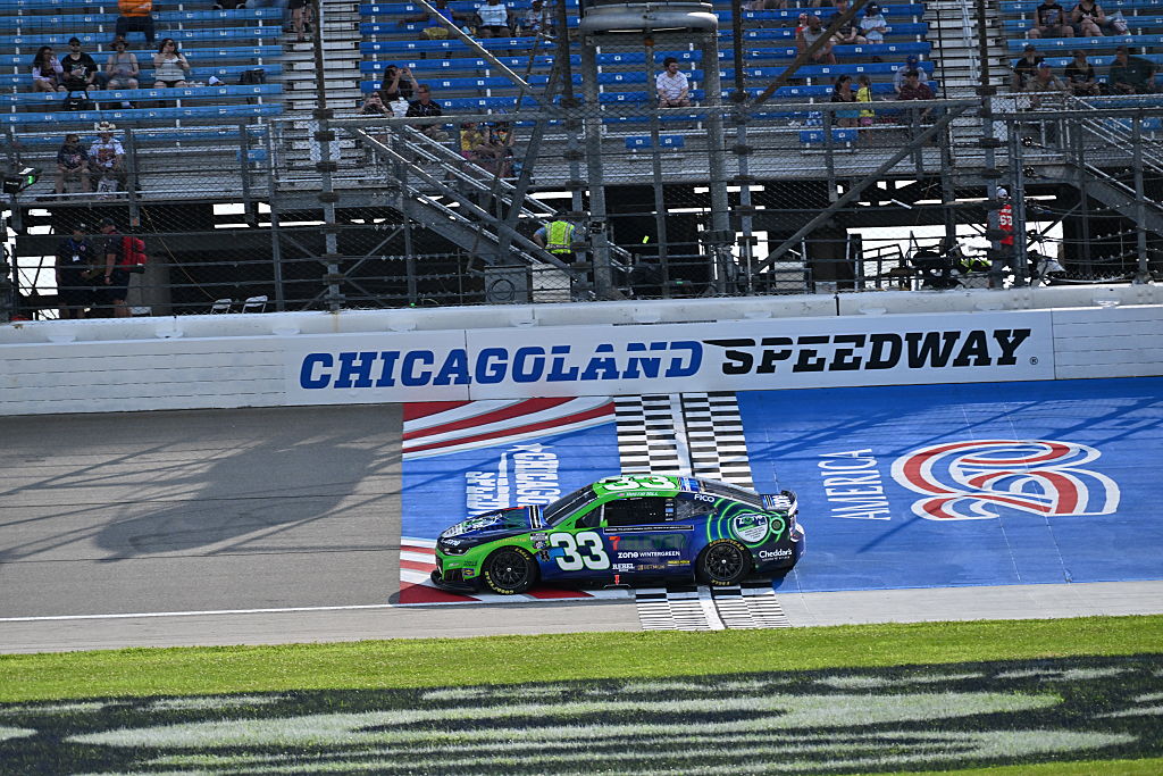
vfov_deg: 4.9
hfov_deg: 7.4
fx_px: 9046
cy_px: 388
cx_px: 582
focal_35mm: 280
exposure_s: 1/5000
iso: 1250
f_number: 8
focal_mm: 280
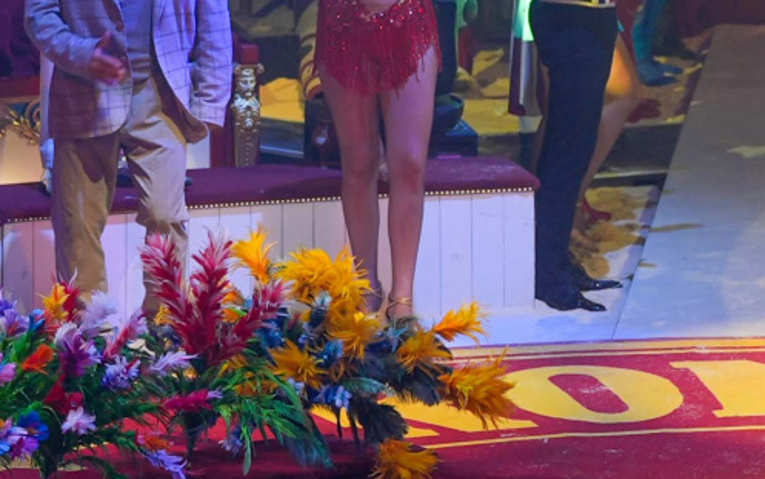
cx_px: 1035
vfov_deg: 4.0
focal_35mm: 324
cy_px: -163
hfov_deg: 6.4
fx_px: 6757
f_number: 2.8
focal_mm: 59
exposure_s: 1/125
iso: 250
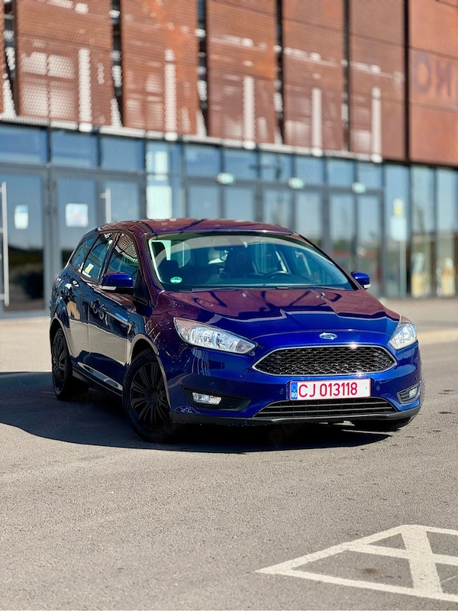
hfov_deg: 19.1
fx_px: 1358
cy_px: 306
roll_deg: +2.2
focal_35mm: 77
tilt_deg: -1.2
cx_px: 229
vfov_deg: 25.3
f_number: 2.8
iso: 25
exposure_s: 1/356
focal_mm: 9
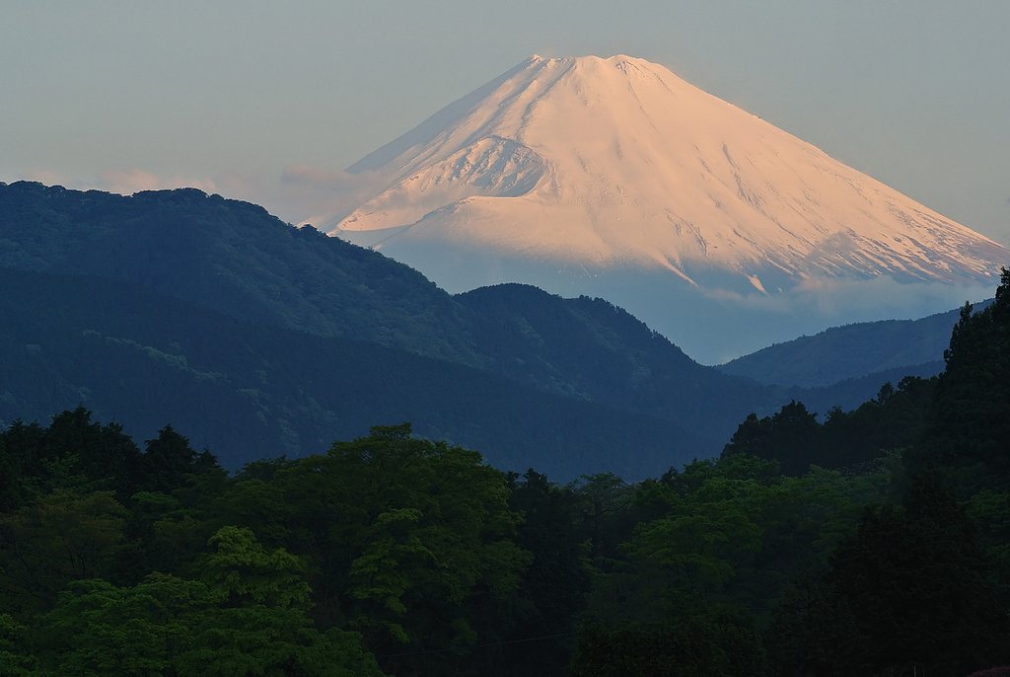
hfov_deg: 11.9
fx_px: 4832
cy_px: 338
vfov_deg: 8.0
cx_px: 505
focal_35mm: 172
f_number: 8
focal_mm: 64
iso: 110
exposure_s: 1/125
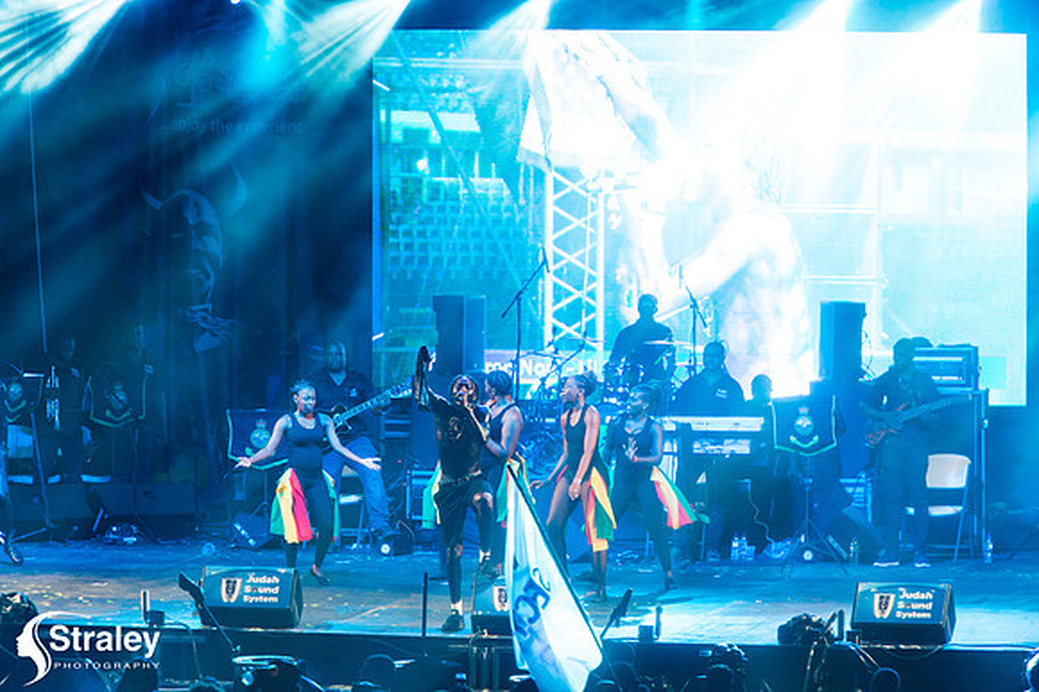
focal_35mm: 250
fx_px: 7211
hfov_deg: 8.2
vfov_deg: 5.5
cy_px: 346
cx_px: 520
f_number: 5.6
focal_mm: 250
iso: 3200
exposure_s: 1/200
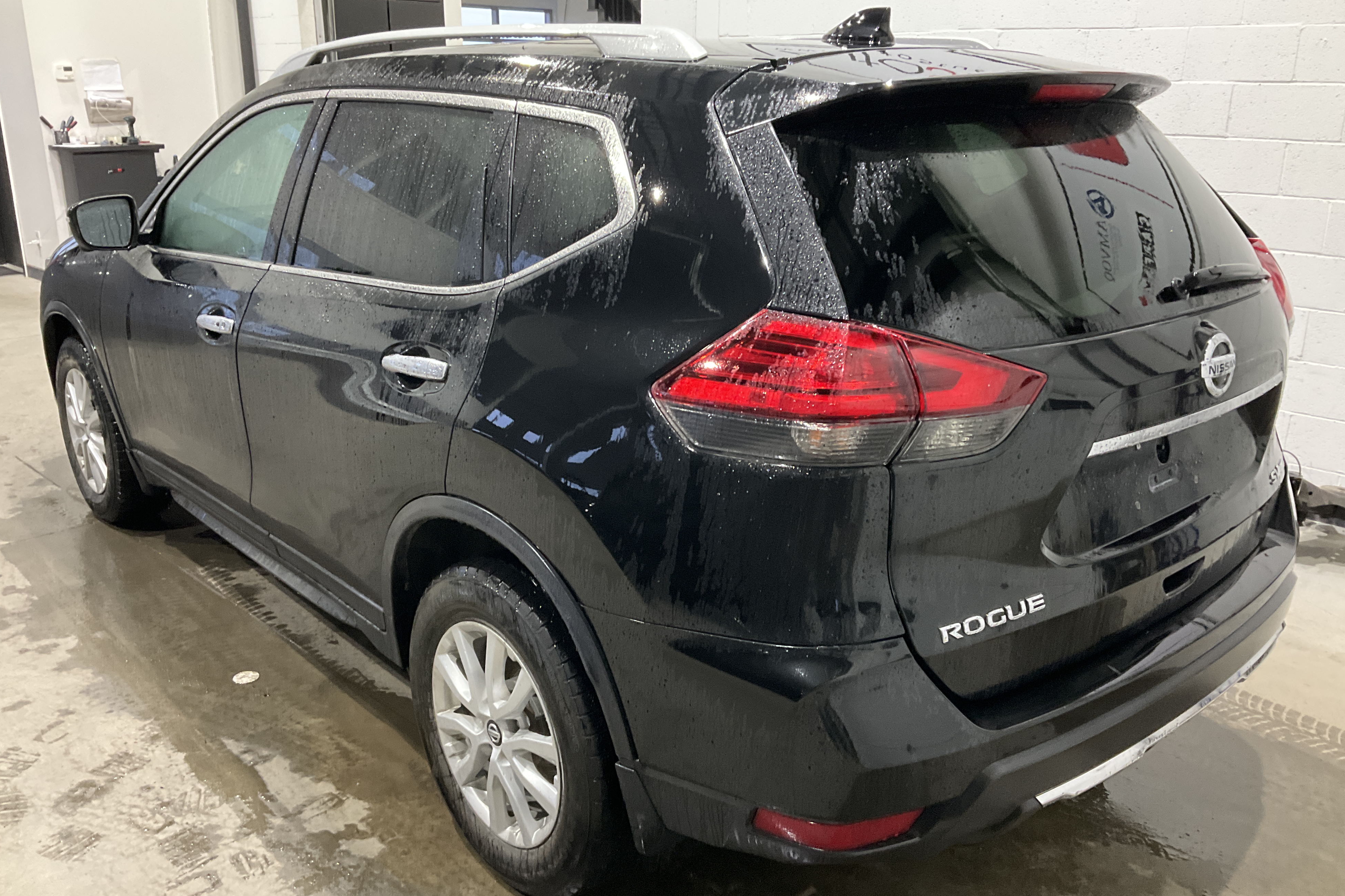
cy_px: 465
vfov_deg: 42.3
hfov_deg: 60.3
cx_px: 676
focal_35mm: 31
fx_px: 1158
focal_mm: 3
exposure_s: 1/60
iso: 250
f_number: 1.8
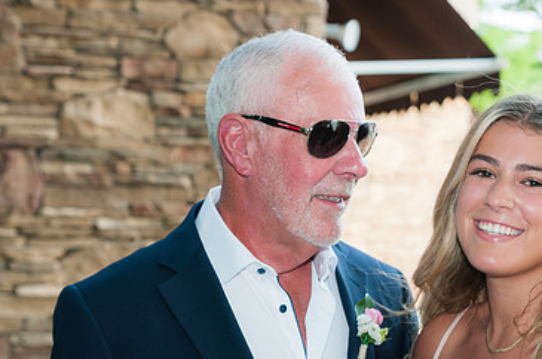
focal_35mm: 124
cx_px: 411
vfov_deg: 11.0
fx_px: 1864
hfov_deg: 16.5
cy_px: 223
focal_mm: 52
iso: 200
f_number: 4
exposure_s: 1/200
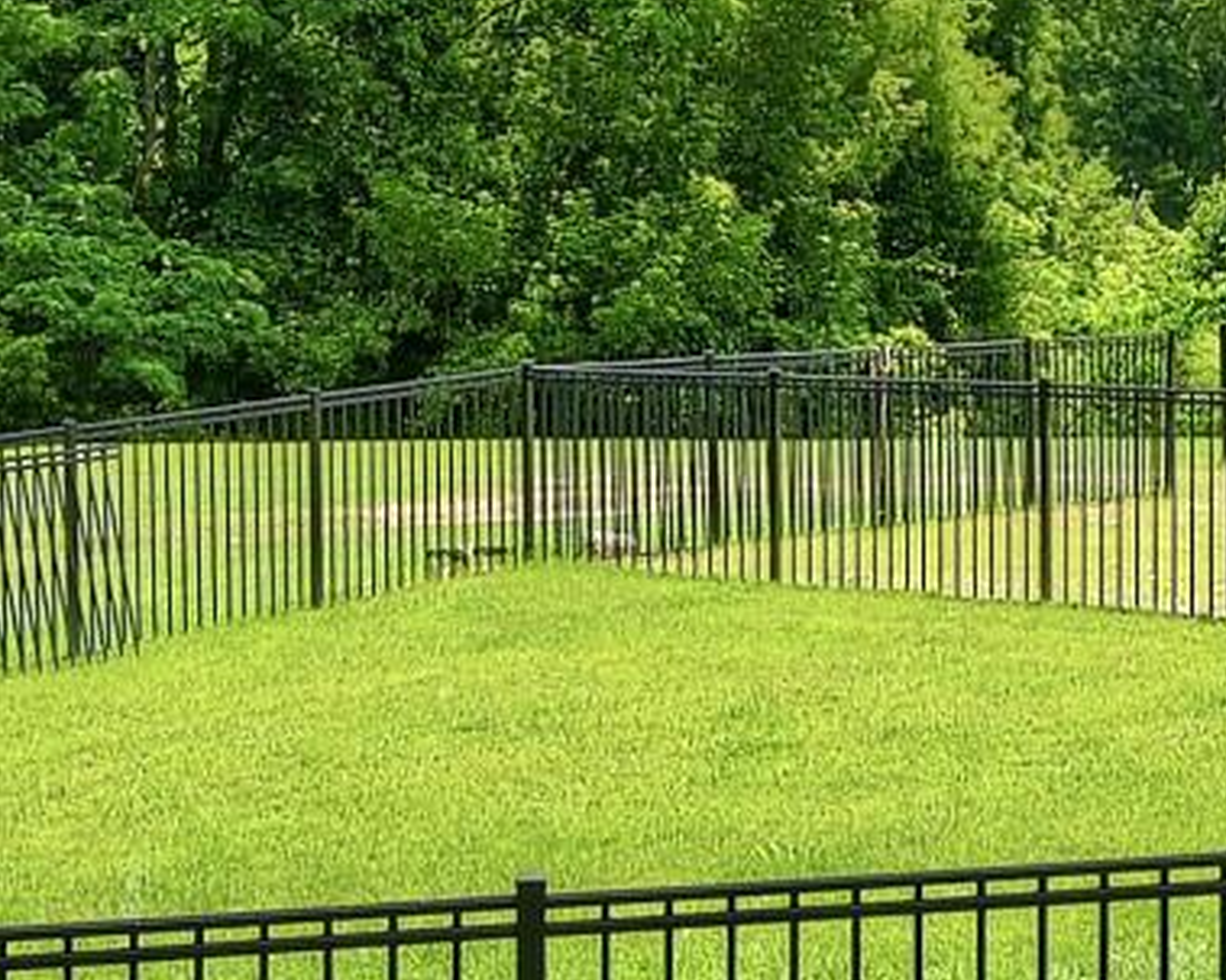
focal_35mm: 104
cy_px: 241
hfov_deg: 18.4
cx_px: 809
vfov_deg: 14.7
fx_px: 3773
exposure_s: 1/60
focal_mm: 14
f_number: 10
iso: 100
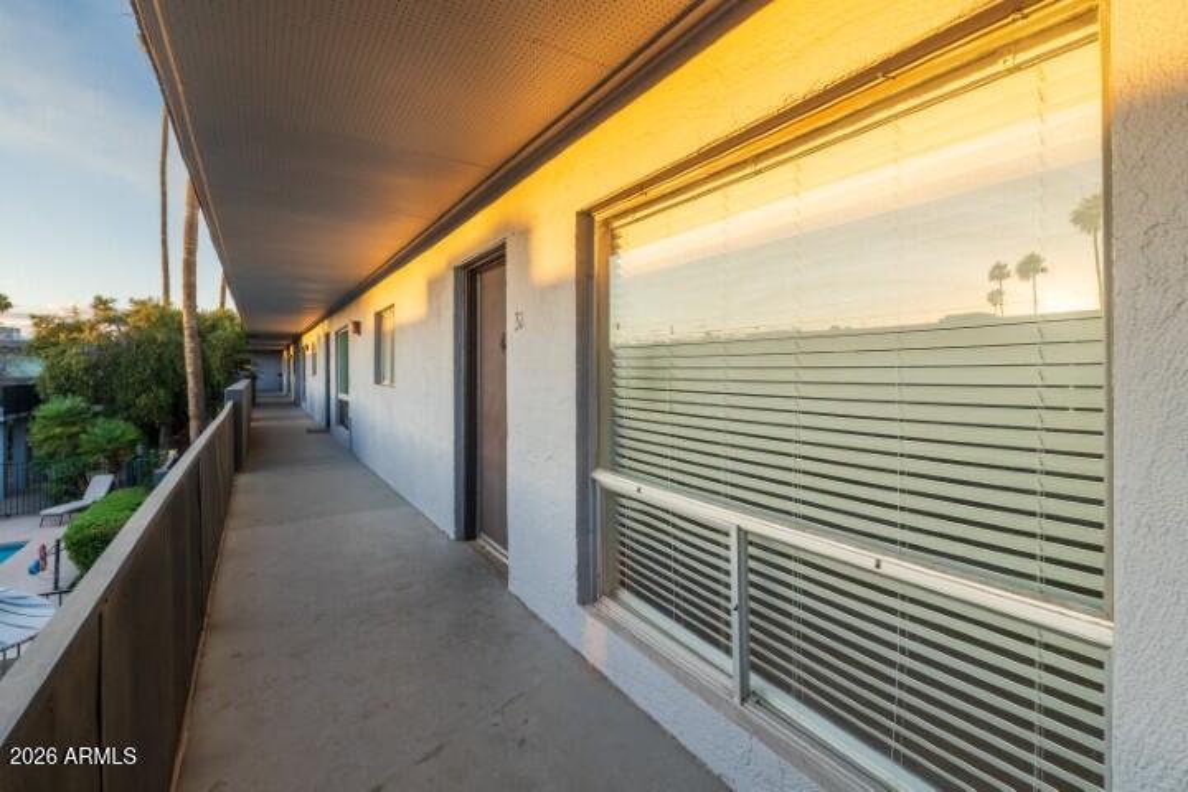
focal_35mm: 15
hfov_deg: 100.4
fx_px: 495
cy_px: 396
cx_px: 594
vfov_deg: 77.3
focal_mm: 10
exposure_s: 1/1000
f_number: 7.1
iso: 640
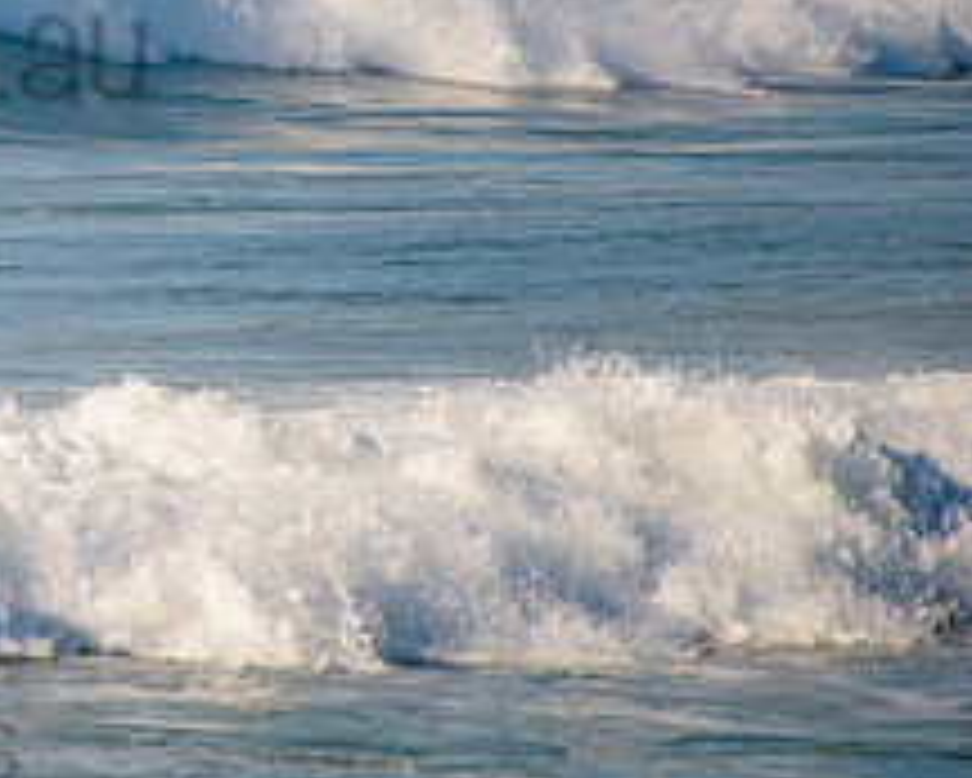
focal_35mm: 1260
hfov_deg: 1.5
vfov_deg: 1.2
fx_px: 36263
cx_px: -328
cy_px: -2
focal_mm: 500
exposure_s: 1/1600
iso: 140
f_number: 5.6
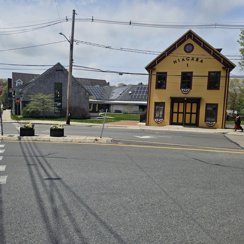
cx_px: 109
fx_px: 223
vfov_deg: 57.3
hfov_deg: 57.2
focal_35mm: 28
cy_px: 125
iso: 10
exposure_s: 1/1449
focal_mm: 6.3
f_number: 1.7
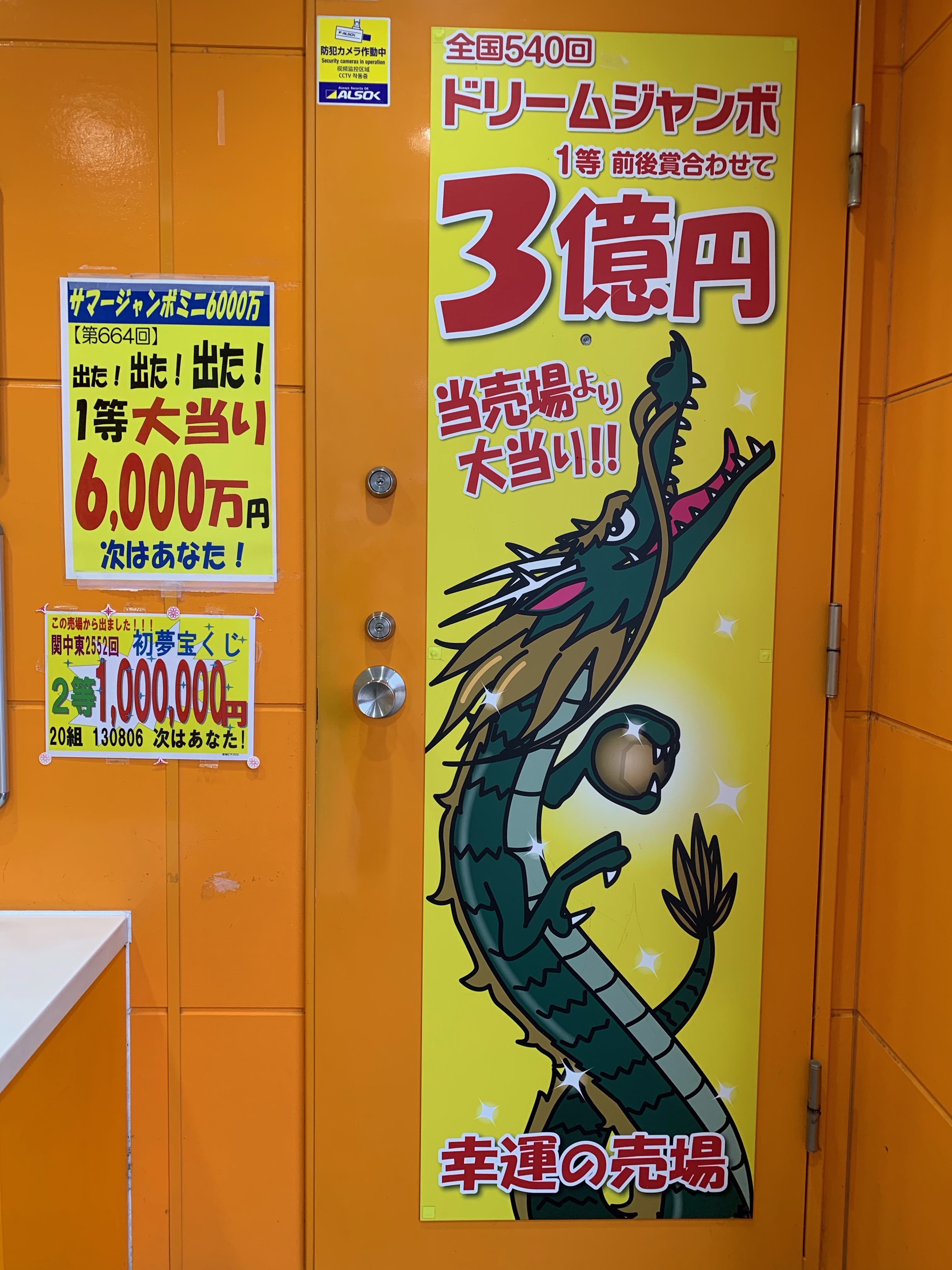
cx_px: 476
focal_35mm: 26
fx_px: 953
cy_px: 635
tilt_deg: -4.2
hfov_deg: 53.1
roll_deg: -0.6
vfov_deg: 67.3
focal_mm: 4.25
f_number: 1.8
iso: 50
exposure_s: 1/121
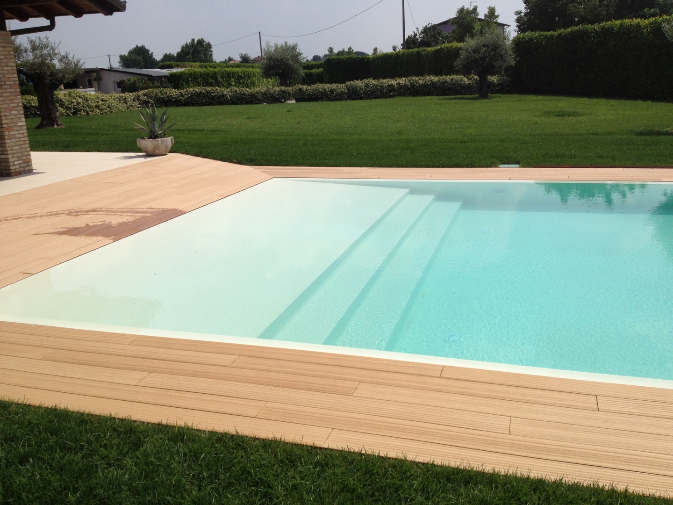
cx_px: 336
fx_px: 680
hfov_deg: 52.6
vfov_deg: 40.7
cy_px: 252
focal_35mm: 35
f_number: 2.4
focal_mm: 4.28
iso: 64
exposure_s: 1/3953
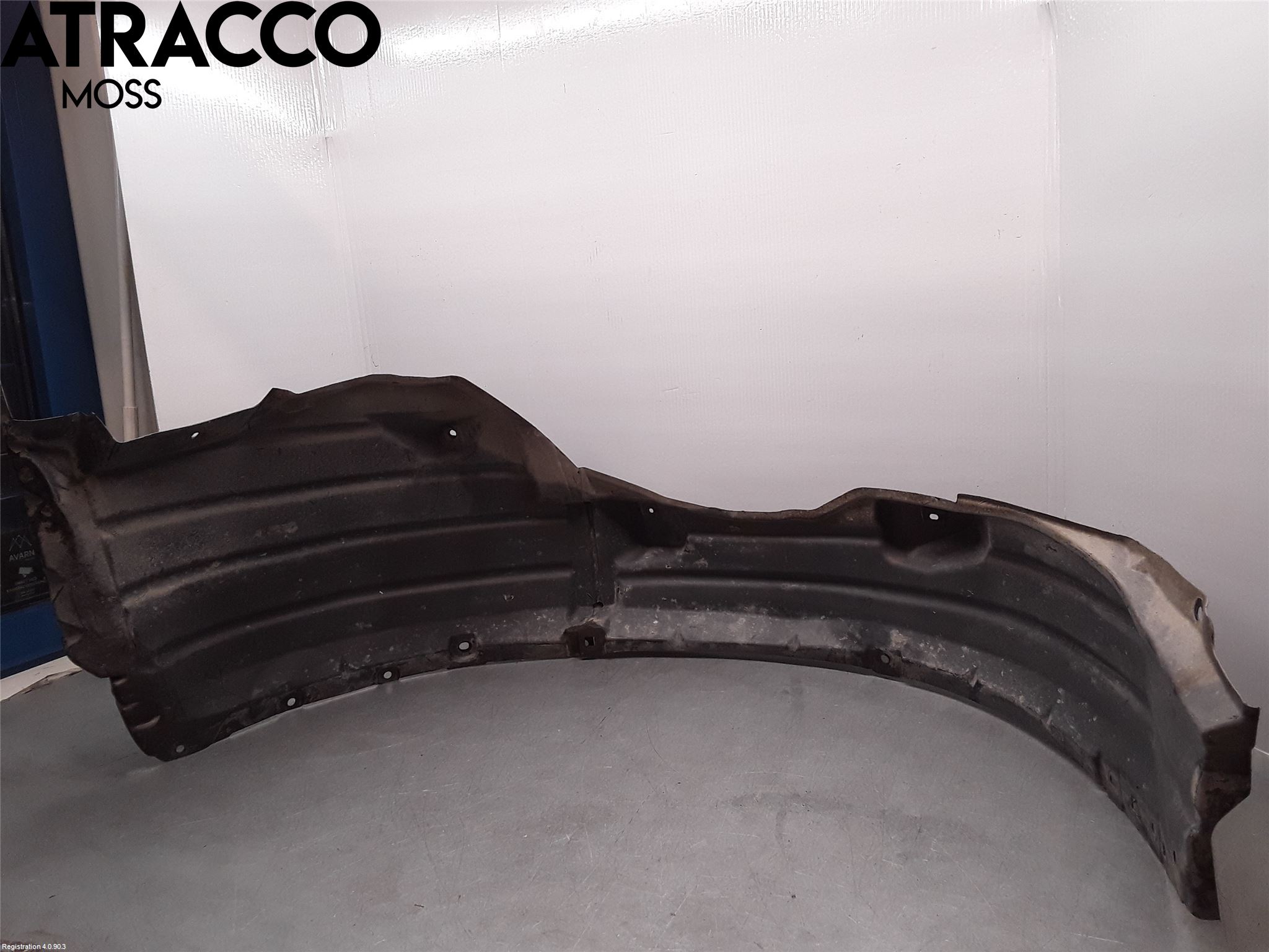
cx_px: 634
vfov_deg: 49.7
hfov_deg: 63.4
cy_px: 476
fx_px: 1026
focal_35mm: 28
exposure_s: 1/100
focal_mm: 2.91
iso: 50
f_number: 1.9
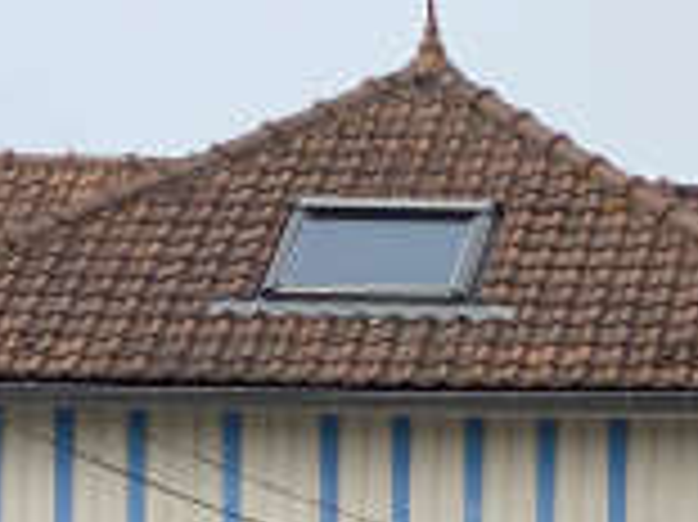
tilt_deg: +0.4
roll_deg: -2.6
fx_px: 4876
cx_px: 1022
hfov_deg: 8.0
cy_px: 1102
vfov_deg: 6.0
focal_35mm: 242
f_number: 2
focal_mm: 6
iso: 20
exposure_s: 1/1712
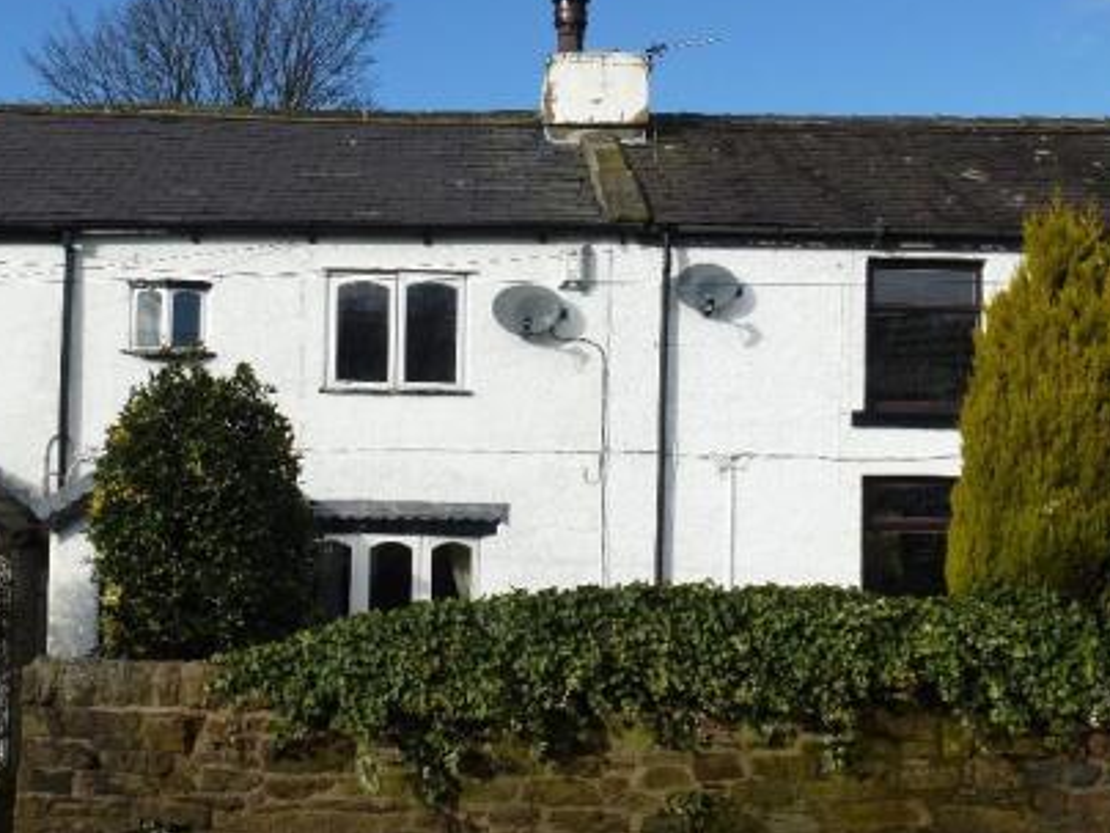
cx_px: 455
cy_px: 471
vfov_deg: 28.0
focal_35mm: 52
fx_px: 1667
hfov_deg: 36.7
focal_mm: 6.4
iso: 100
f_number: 4
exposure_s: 1/800
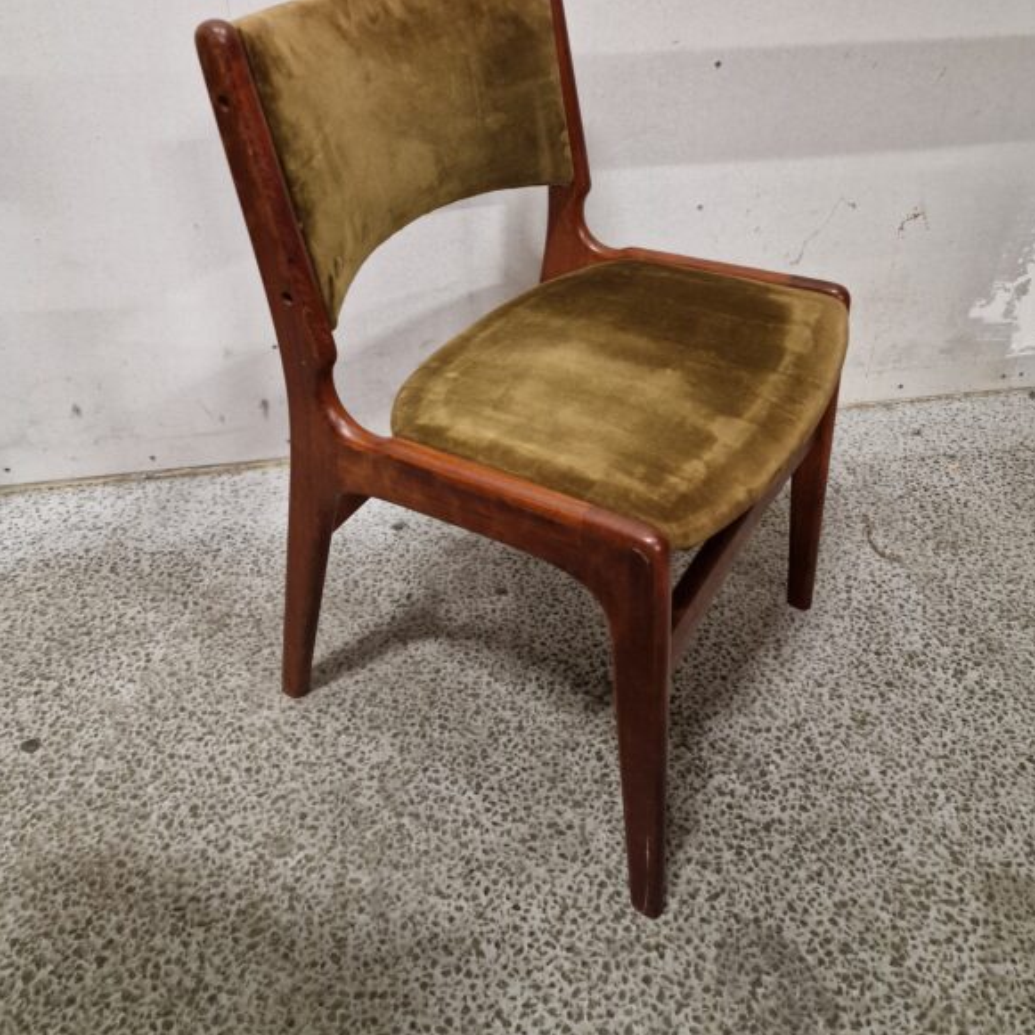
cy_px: 340
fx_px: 947
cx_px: 526
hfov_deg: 57.3
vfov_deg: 56.0
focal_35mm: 28
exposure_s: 1/33
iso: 500
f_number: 1.8
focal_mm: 6.4
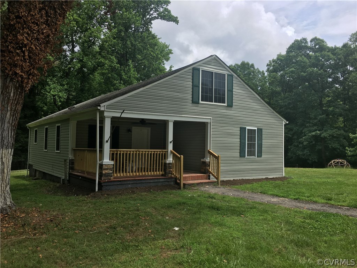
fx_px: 299
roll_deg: -0.7
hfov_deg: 61.7
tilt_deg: +3.8
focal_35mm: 29
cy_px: 134
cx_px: 178
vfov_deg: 48.2
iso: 25
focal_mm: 4.15
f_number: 2.2
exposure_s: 1/1350
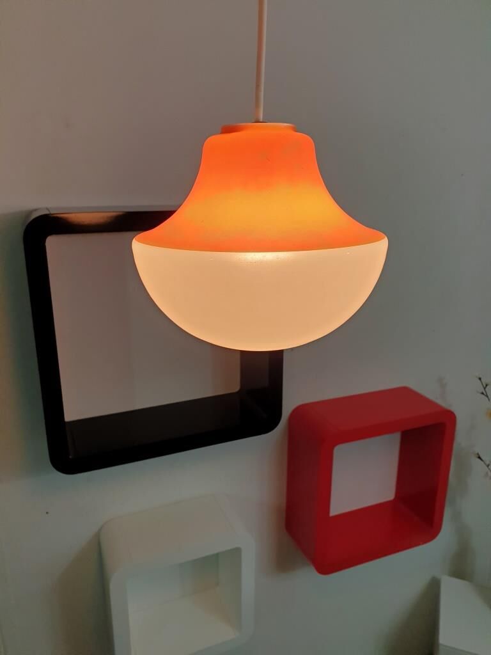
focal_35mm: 26
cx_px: 246
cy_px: 328
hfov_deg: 53.1
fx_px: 492
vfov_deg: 67.3
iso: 64
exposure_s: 1/100
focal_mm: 4.3
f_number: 2.4
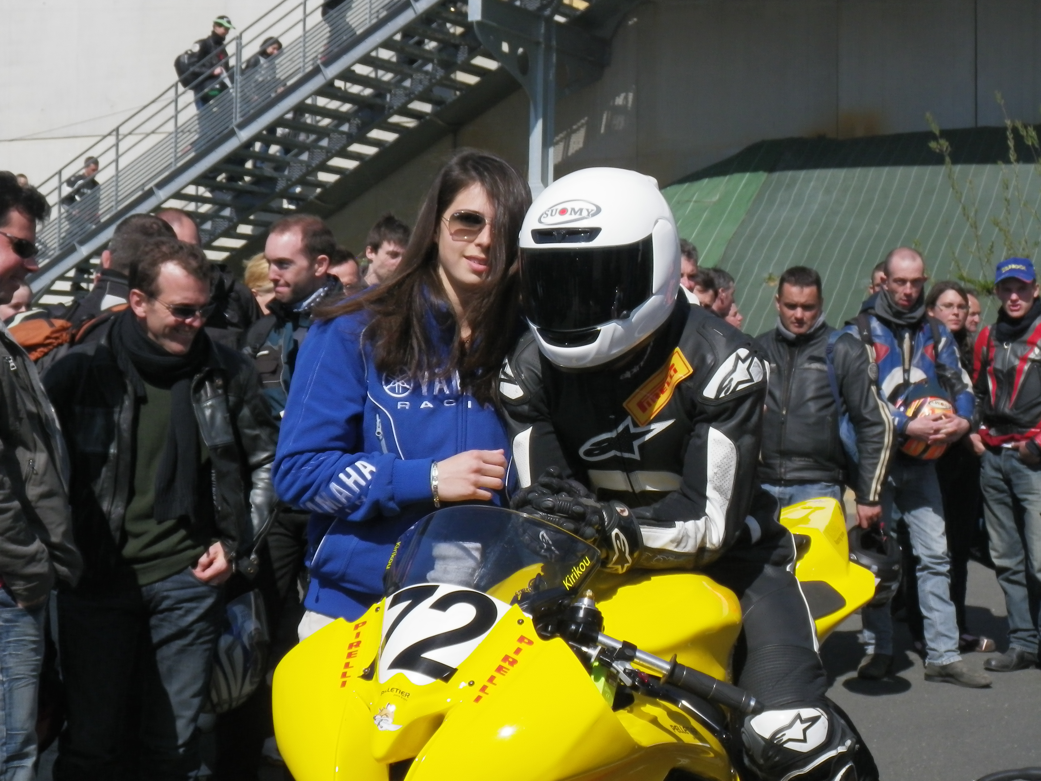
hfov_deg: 31.2
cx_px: 520
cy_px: 390
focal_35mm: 62
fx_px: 1865
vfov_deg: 23.7
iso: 160
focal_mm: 11.1
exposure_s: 1/800
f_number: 5.5
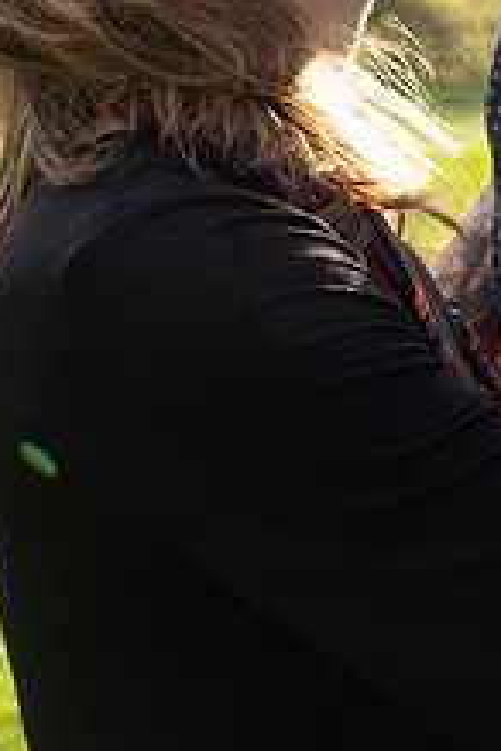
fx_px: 1628
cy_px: 161
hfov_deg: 17.5
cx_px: 281
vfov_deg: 25.6
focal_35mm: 78
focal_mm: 38
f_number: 6.3
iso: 100
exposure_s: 1/125
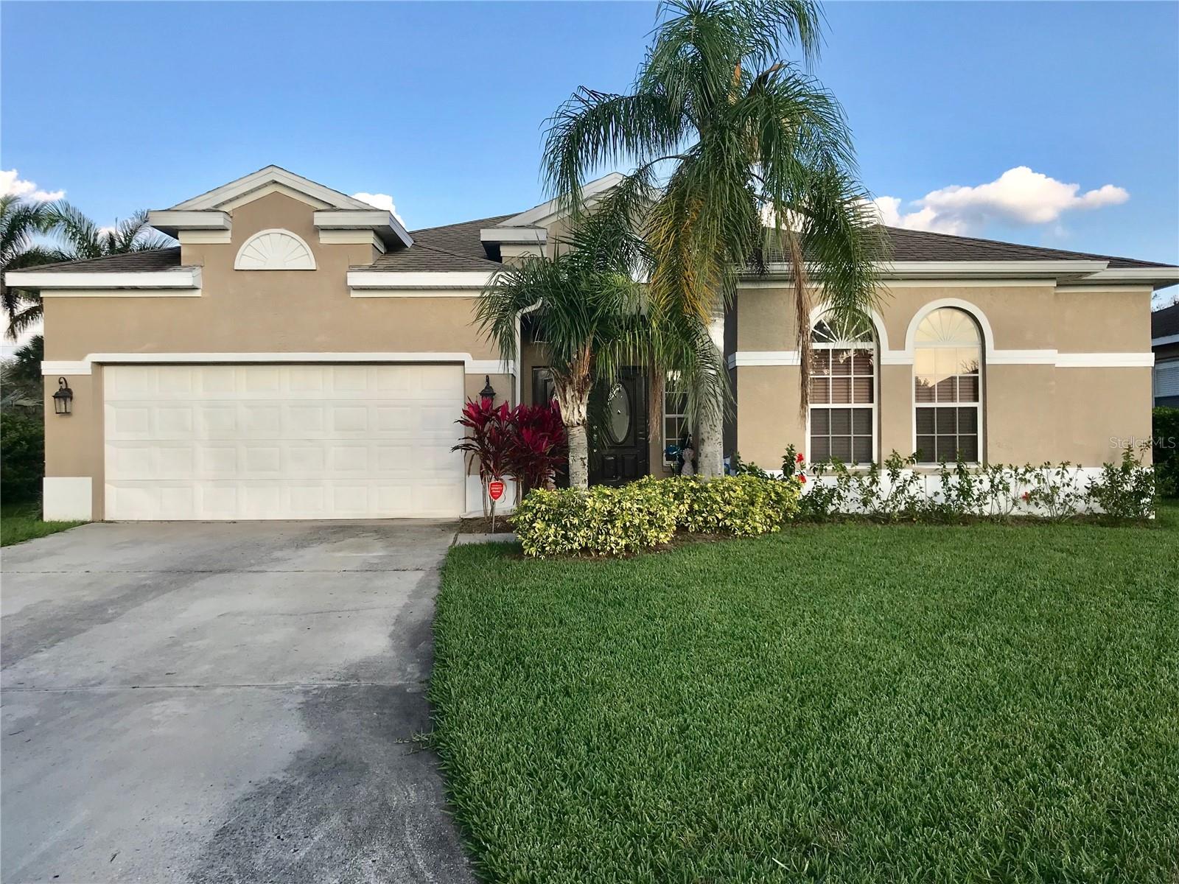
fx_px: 954
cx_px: 590
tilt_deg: +1.4
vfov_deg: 49.7
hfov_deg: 63.4
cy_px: 442
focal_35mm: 28
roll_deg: -0.1
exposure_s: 1/1018
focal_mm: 3.99
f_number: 1.8
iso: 20
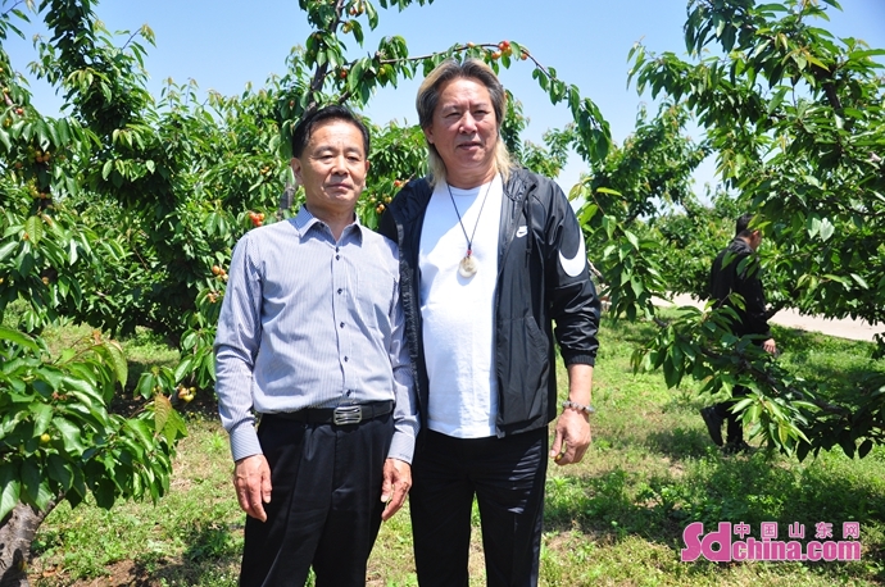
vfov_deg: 39.9
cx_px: 442
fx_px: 810
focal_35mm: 33
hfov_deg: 57.3
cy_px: 294
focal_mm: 22
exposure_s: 1/2000
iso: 400
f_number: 3.8
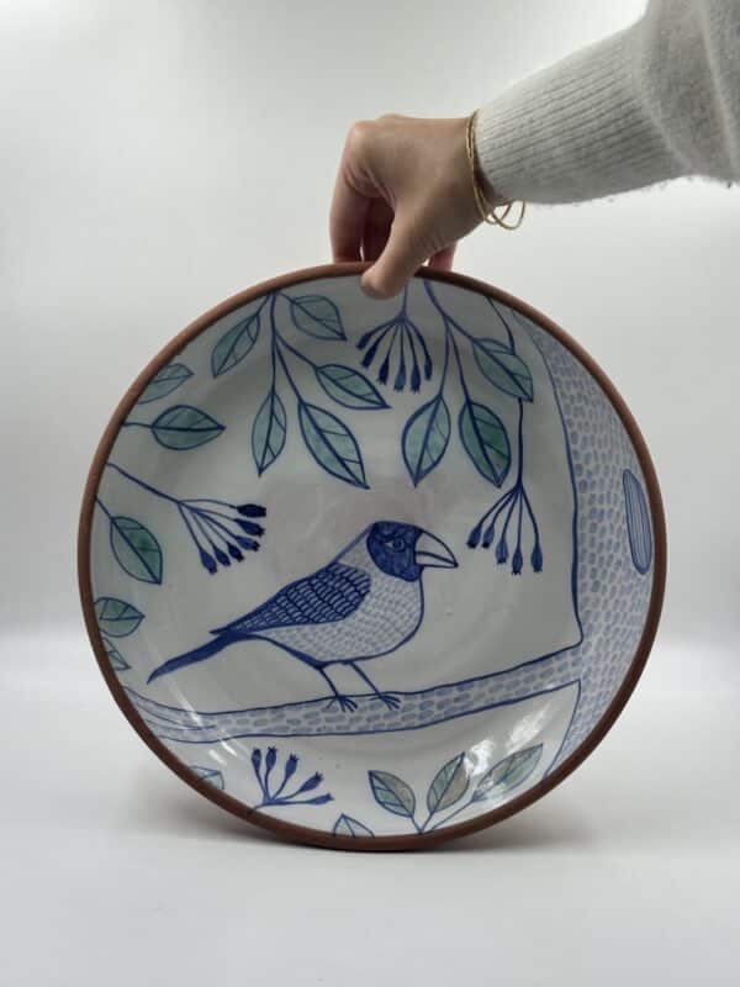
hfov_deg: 30.3
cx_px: 370
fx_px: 1368
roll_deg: -2.9
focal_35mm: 48
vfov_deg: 39.7
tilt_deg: -10.6
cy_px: 494
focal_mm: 6.86
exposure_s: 1/406
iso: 64
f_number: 1.78
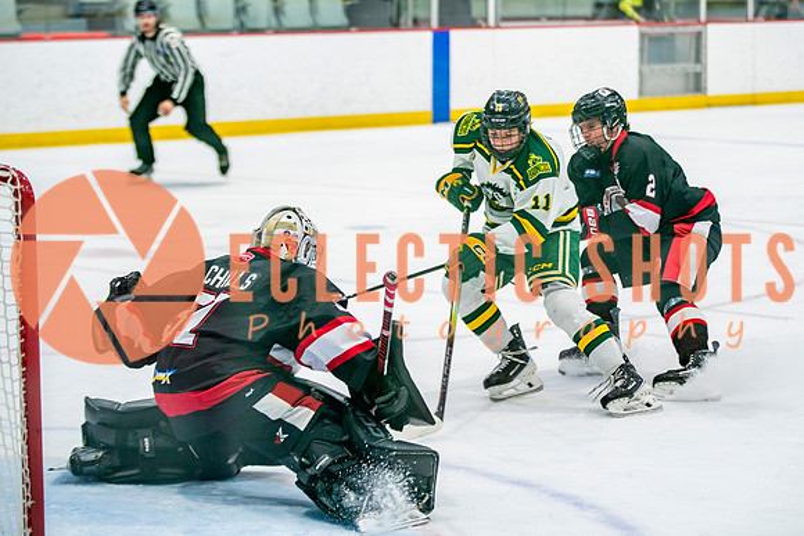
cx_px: 462
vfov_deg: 11.6
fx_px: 2651
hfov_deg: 17.2
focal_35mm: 119
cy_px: 201
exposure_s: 1/640
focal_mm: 95
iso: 500
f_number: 2.8
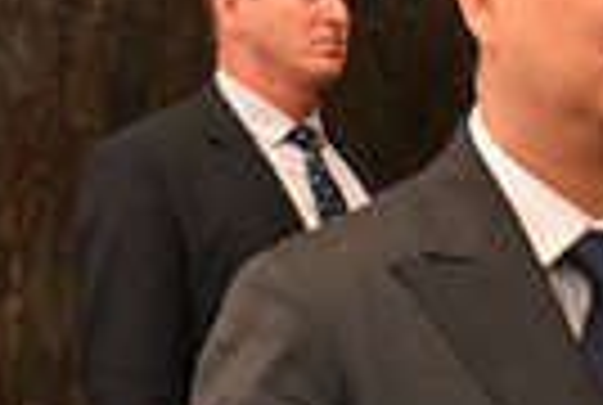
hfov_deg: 13.3
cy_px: 259
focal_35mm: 147
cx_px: 860
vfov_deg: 9.4
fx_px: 2468
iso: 2000
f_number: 2.8
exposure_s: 1/8
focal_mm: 34
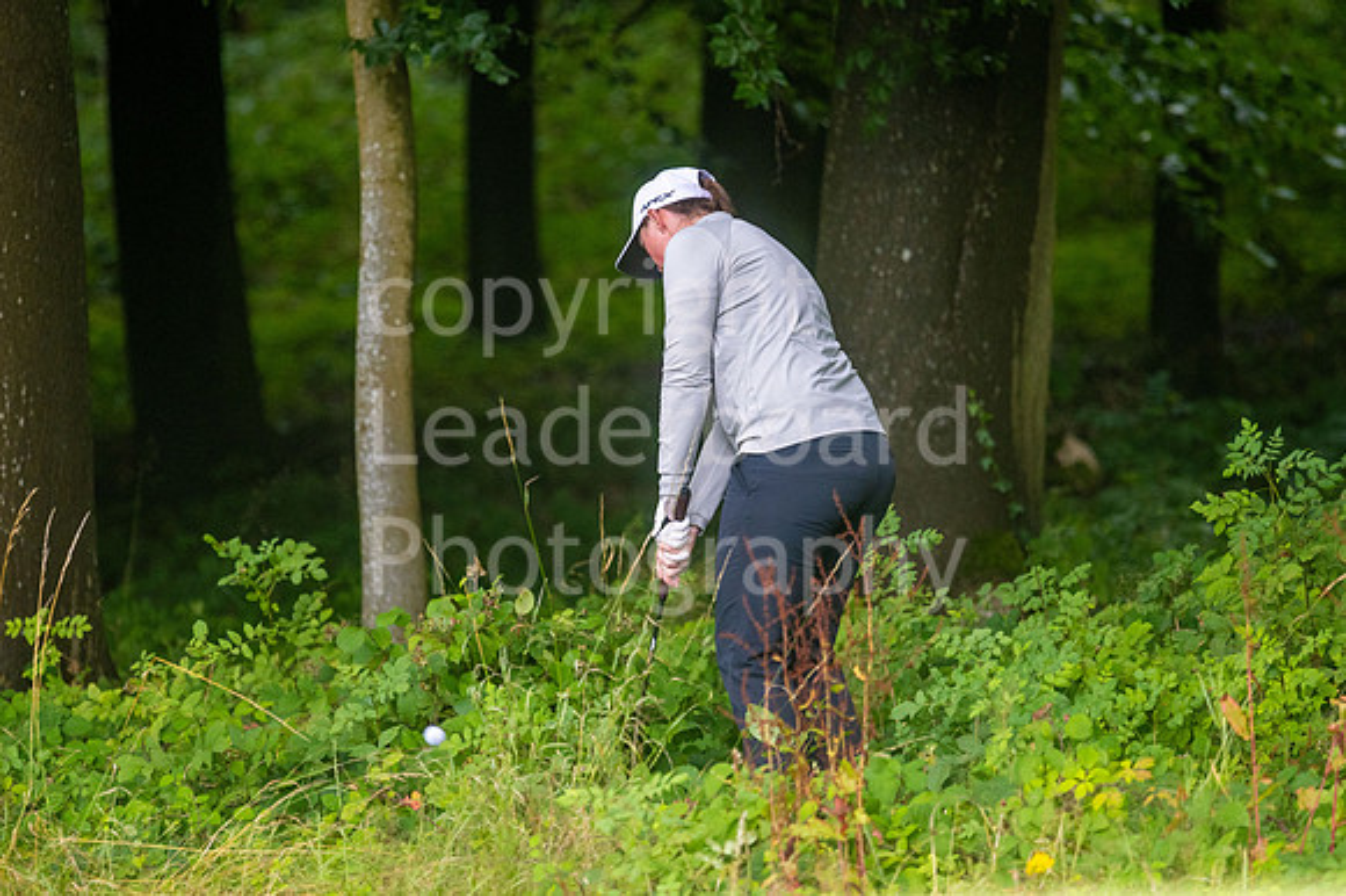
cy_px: 448
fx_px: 16815
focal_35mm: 450
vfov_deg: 3.1
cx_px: 673
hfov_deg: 4.6
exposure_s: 1/640
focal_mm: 300
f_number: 4
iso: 320
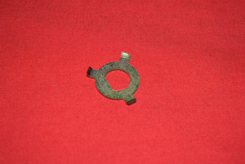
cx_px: 122
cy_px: 82
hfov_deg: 24.6
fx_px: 562
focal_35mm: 82
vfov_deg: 16.6
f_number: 5.6
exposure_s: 1/200
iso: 400
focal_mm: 55
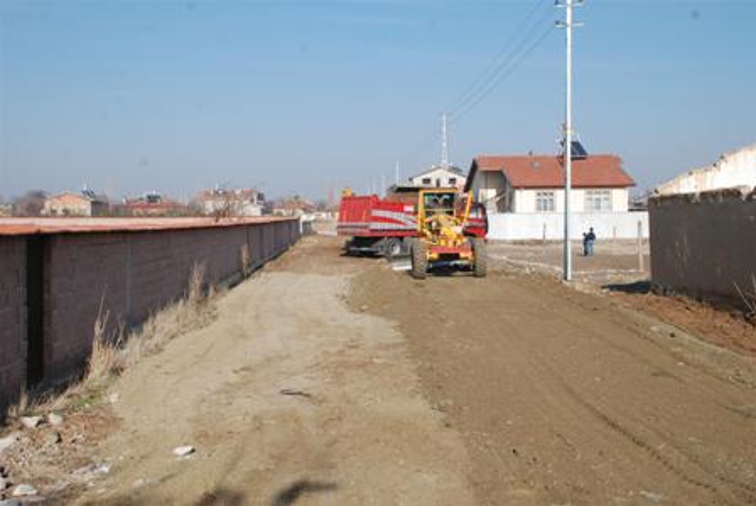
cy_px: 253
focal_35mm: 48
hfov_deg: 41.1
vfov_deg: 28.2
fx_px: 1009
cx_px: 378
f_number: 11
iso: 320
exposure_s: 1/500
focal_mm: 32
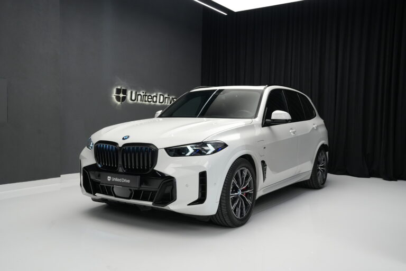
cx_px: 203
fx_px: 395
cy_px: 136
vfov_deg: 37.9
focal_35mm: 35
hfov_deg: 54.4
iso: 1600
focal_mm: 35
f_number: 6.3
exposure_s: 1/40
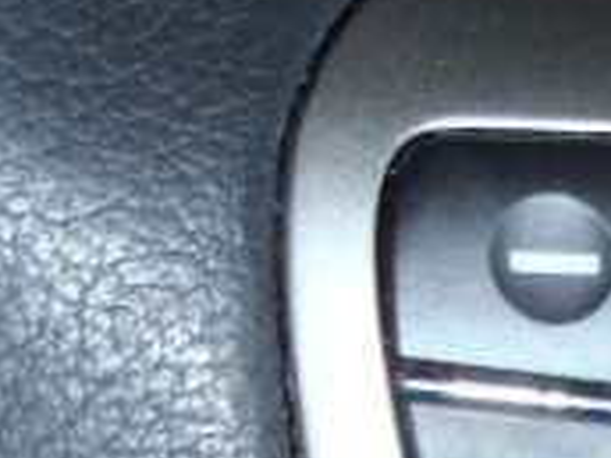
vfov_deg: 13.8
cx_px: 590
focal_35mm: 104
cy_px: 572
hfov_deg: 18.5
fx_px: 1836
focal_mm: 5
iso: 100
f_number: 3.9
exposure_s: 1/30
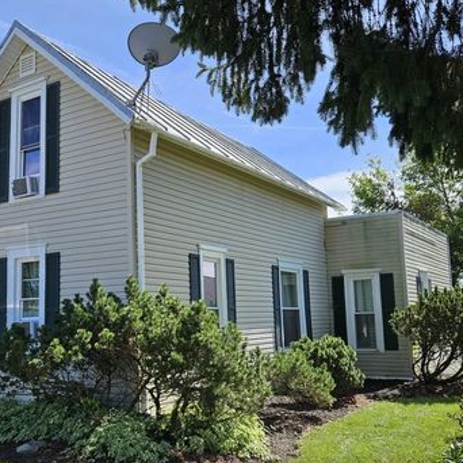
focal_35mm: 38
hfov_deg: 43.4
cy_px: 272
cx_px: 165
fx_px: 575
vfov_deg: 43.7
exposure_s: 1/1036
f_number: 1.8
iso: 25
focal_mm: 5.4
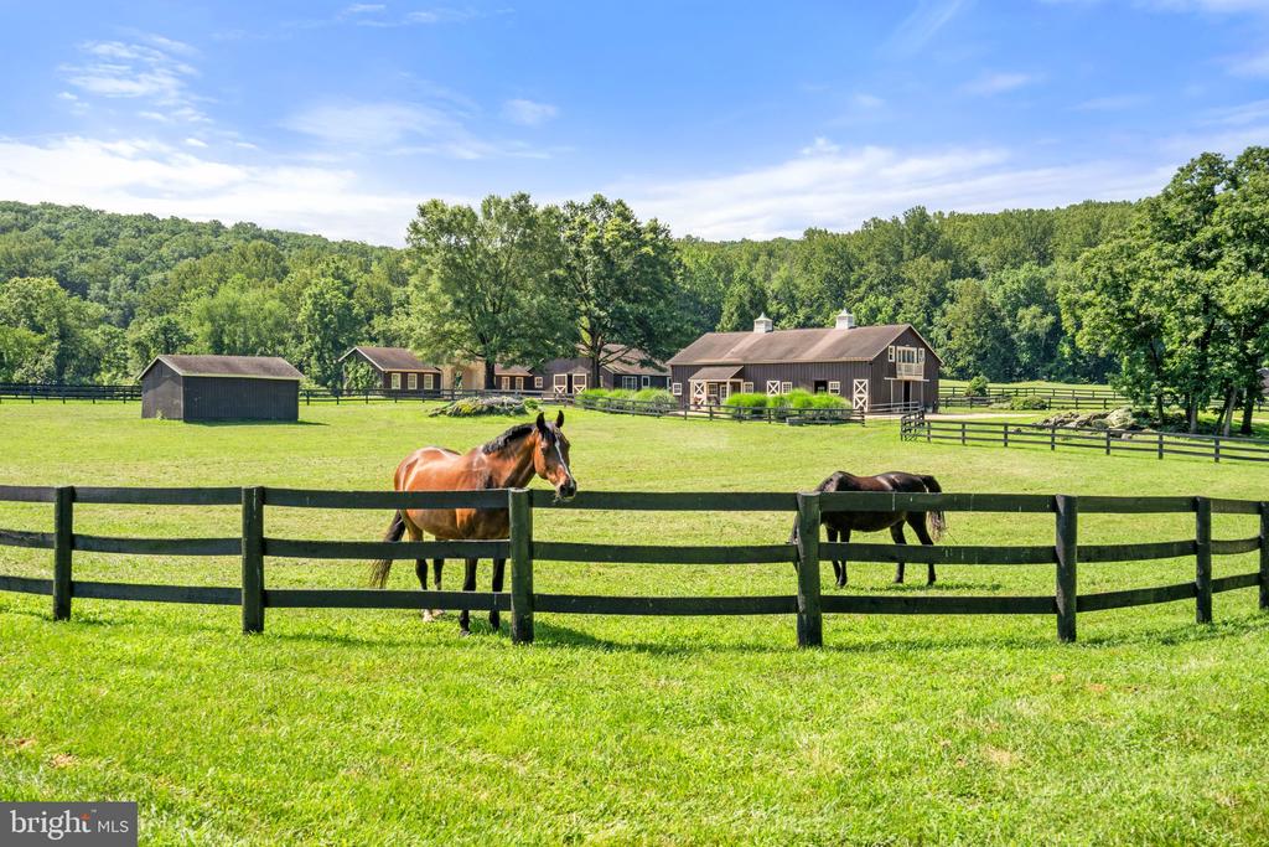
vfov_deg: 37.9
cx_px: 634
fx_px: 1234
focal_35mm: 35
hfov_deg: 54.4
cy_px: 424
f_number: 13
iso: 250
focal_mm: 35
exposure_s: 1/250
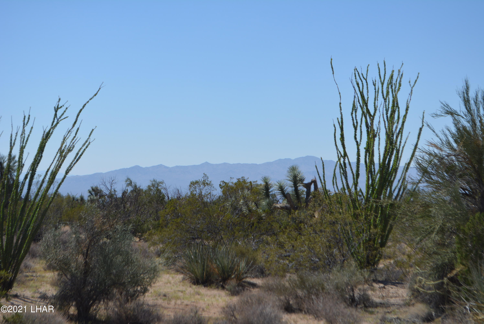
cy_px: 162
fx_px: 1110
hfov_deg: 24.6
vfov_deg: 16.6
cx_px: 242
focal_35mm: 82
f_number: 7.1
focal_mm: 55
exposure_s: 1/2000
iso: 400
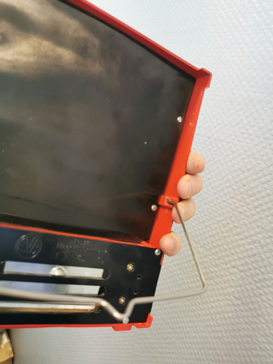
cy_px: 182
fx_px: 284
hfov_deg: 51.4
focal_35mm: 27
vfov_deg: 65.3
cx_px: 136
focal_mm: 5.56
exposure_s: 1/60
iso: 320
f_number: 1.6
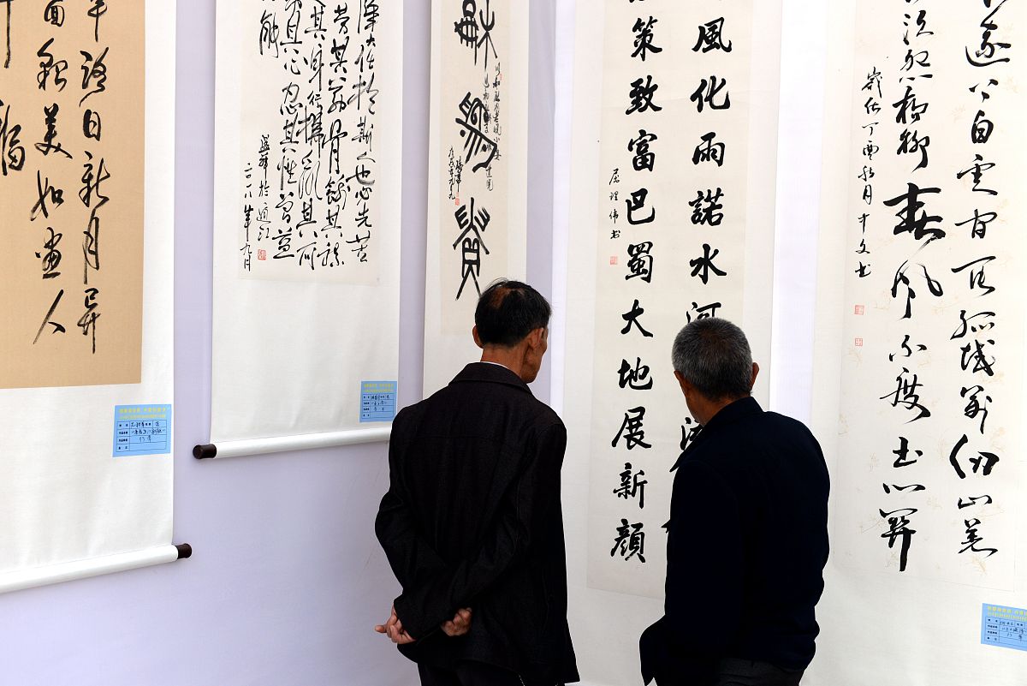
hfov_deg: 44.5
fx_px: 1256
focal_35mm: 44
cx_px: 514
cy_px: 343
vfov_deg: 30.5
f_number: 5.6
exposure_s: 1/125
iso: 320
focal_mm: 44
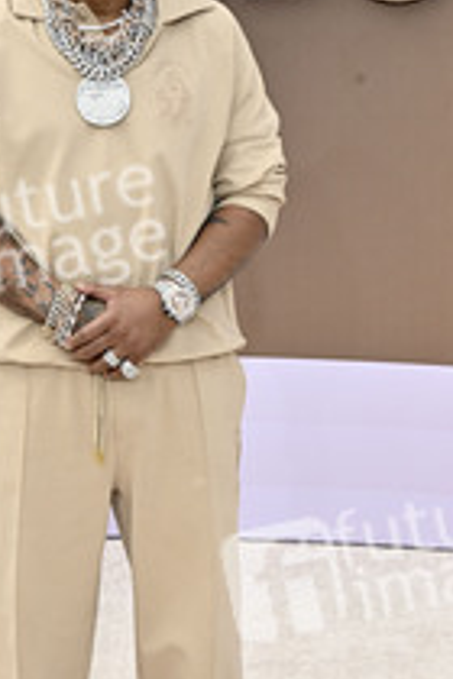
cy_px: 404
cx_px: 94
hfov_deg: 13.8
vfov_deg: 20.6
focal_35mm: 99
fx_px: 1868
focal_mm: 52
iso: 400
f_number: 11
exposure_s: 1/320
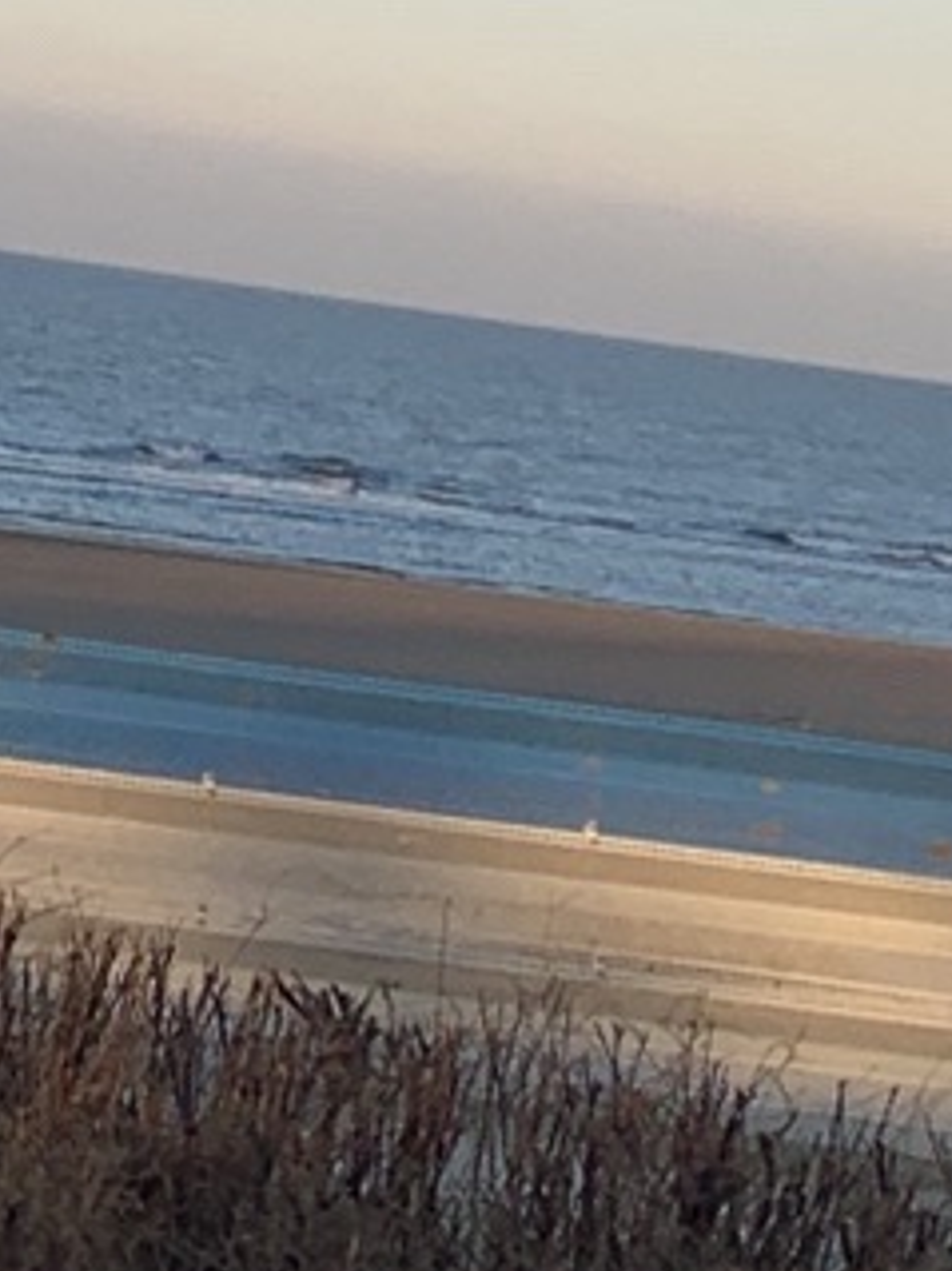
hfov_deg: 8.9
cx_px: -394
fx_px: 5981
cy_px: -1761
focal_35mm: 163
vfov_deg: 10.5
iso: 25
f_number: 1.8
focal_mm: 4.25
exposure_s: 1/1076
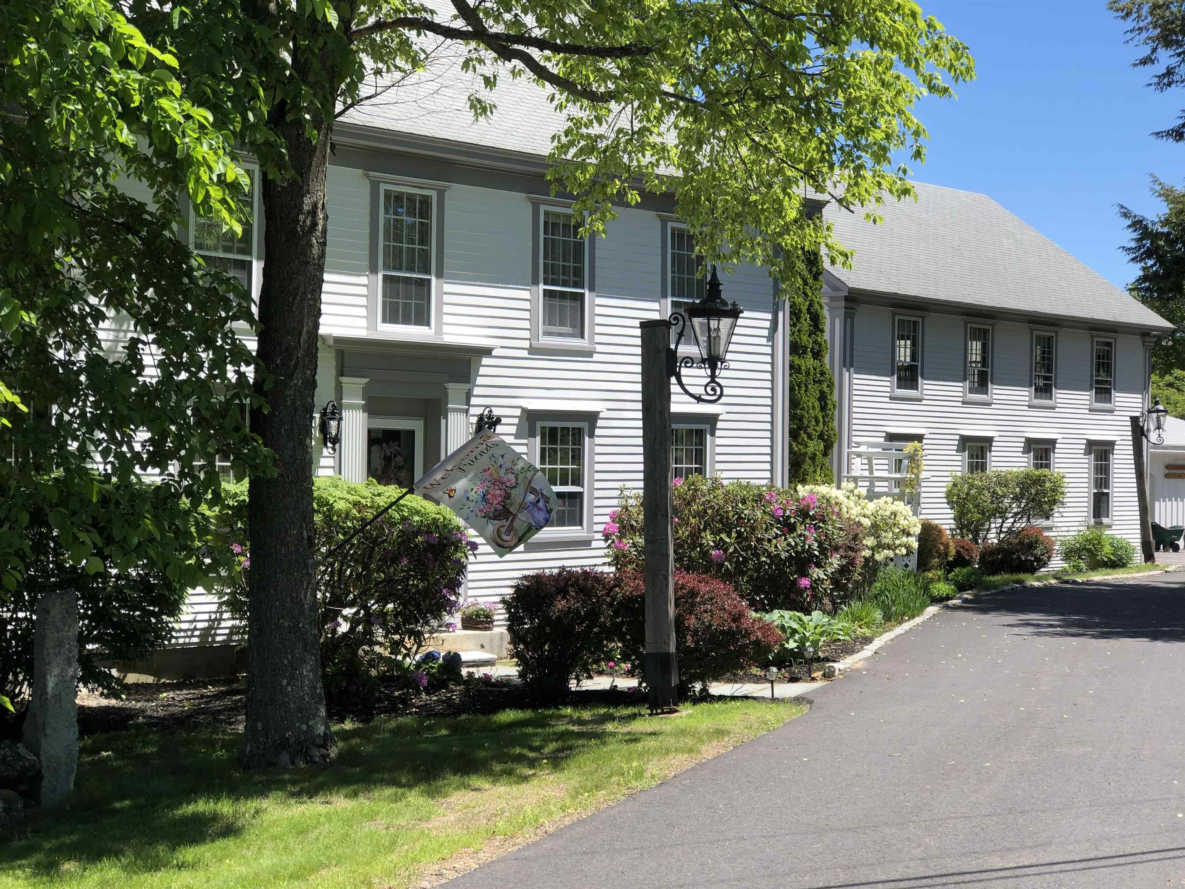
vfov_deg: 25.7
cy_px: 444
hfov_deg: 33.8
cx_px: 592
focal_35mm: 57
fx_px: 1951
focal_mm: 6.6
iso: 20
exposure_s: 1/475
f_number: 2.8
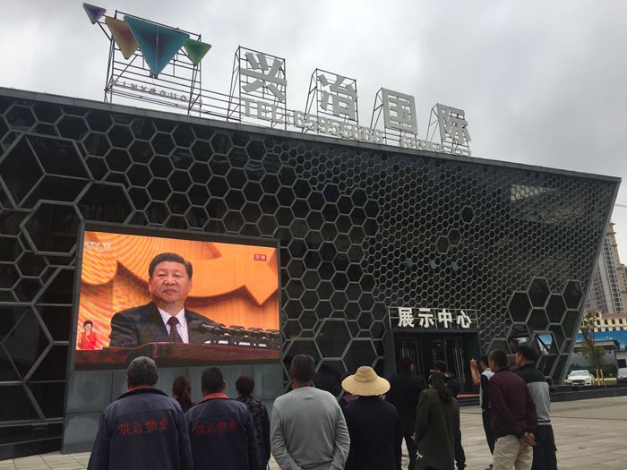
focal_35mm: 29
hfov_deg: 61.7
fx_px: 525
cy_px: 235
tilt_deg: +13.6
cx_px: 314
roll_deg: +2.6
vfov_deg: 48.2
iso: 32
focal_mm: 4.15
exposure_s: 1/719
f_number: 2.2
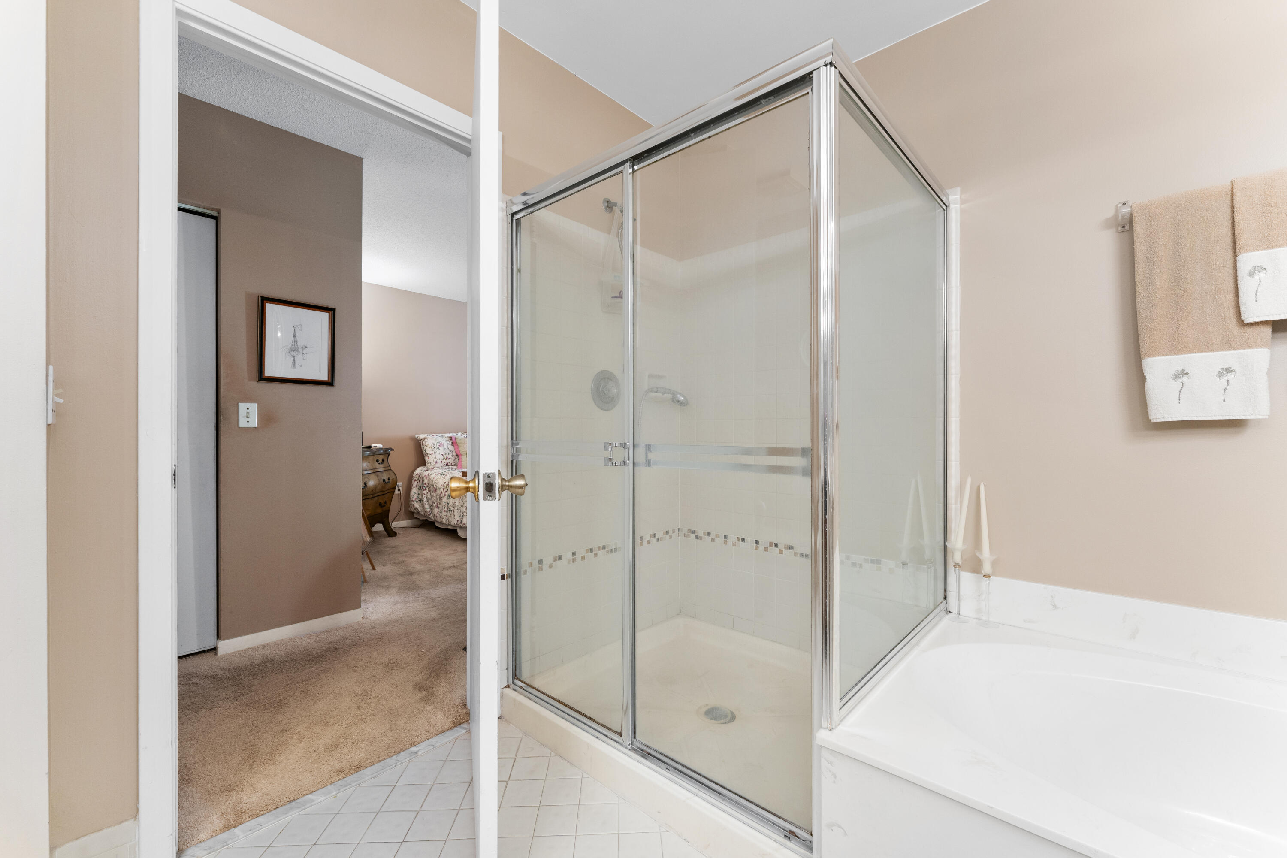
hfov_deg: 101.5
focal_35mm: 15
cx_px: 644
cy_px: 429
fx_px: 525
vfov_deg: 78.5
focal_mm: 14.7
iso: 400
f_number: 9
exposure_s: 1/8
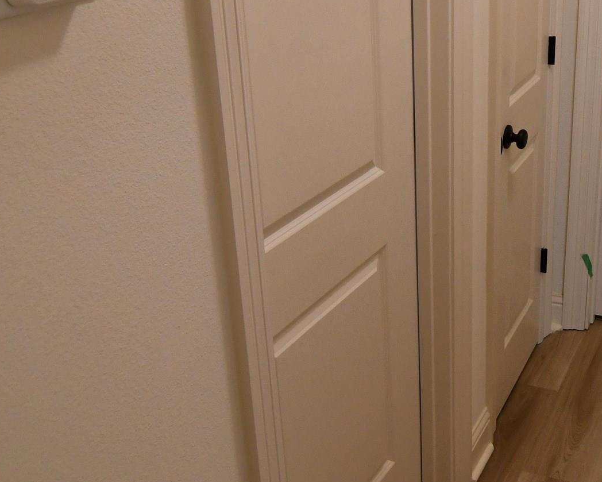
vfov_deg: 33.7
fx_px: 784
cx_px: 571
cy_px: 141
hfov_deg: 38.3
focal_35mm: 44
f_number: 2.8
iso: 800
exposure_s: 1/200
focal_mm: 11
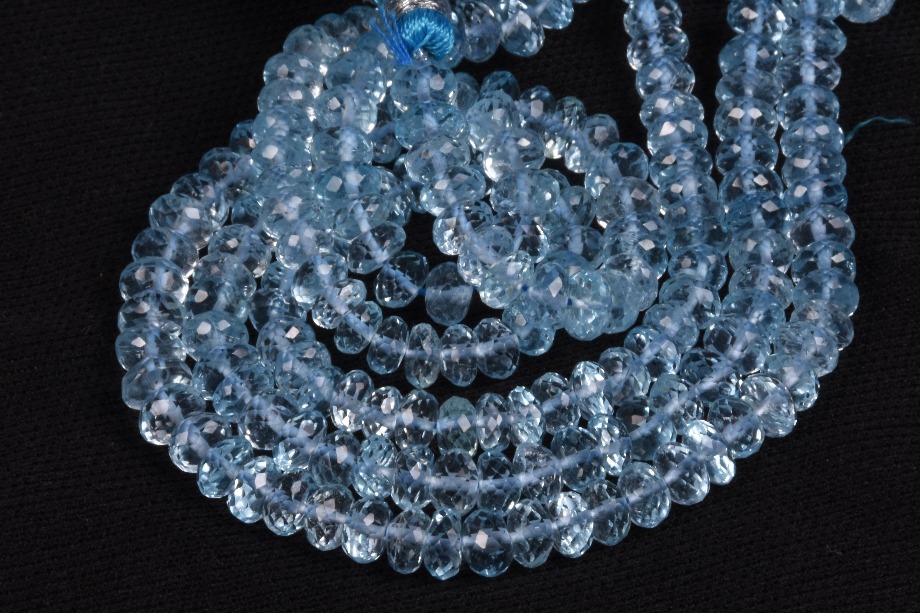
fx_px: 5366
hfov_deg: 9.8
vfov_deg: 6.5
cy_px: 306
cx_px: 460
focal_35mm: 210
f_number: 32
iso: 250
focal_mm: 140
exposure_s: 1/100
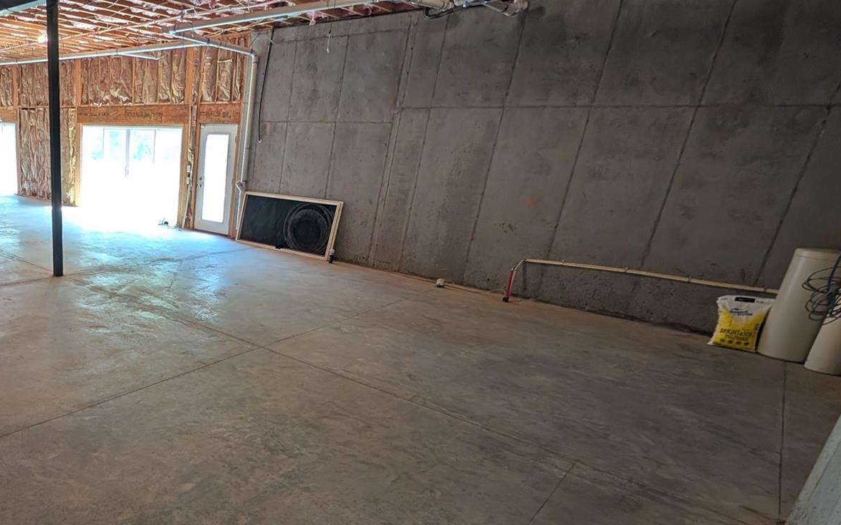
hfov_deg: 70.7
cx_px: 153
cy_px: 333
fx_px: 504
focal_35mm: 22
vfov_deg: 54.3
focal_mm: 2.02
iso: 92
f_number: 1.7
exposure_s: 1/60
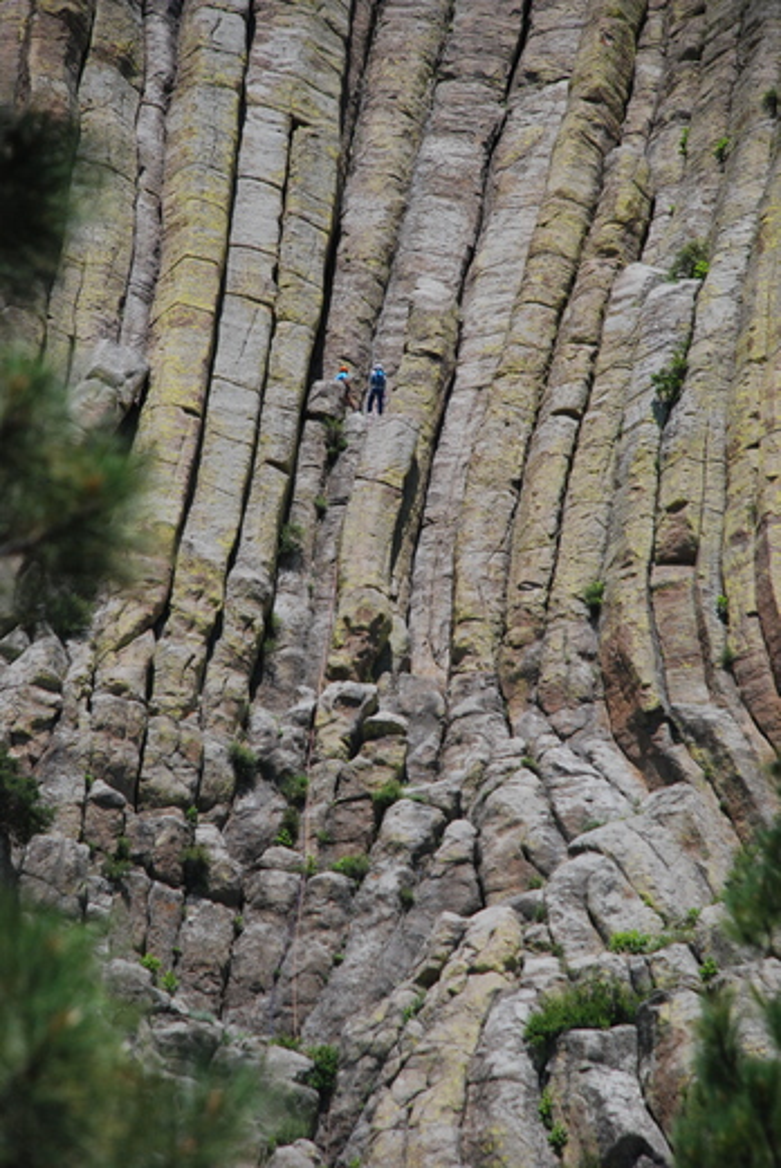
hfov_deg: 6.8
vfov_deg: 10.1
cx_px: 390
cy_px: 584
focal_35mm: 202
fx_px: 6572
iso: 800
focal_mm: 135
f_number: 7.1
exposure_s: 1/800
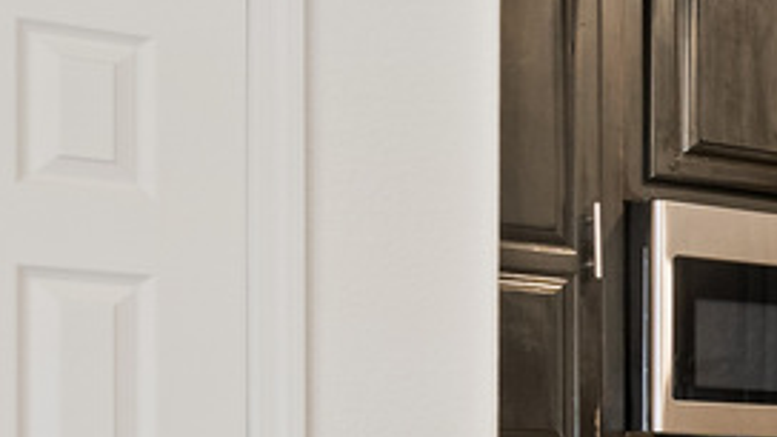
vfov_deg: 11.9
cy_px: 523
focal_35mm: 100
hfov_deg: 15.4
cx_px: 1697
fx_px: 2060
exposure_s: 1/2.5
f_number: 7.1
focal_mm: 16
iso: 200
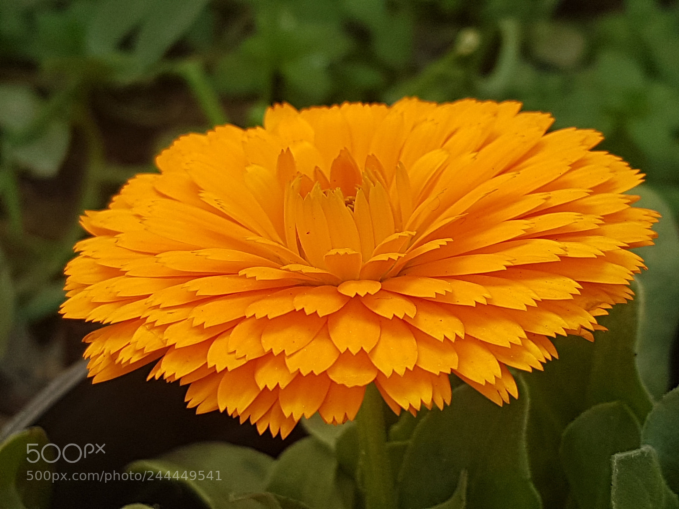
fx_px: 510
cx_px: 340
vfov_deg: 53.1
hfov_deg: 67.3
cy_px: 254
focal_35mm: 26
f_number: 1.7
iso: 40
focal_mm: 4.2
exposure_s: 1/355
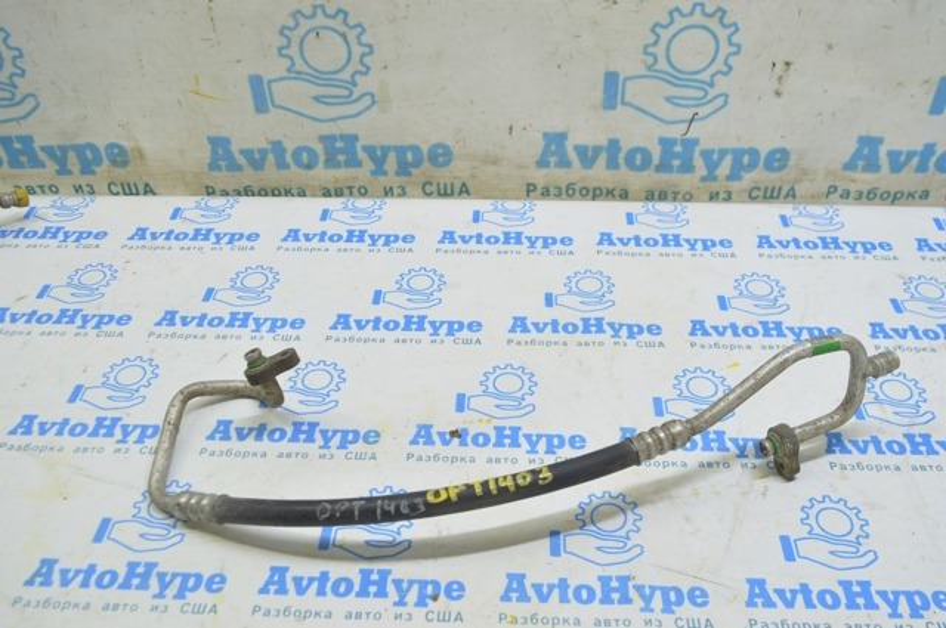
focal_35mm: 33
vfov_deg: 39.9
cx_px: 473
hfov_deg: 57.3
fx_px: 866
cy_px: 314
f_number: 5.6
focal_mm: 22
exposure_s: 1/20
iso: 400
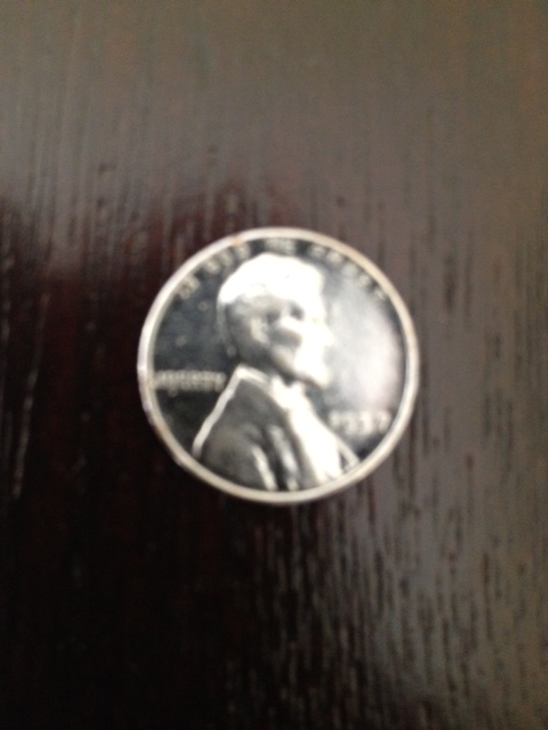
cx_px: 274
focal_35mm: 35
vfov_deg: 52.6
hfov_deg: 40.7
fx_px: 739
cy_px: 365
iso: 400
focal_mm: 4.28
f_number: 2.4
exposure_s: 1/17
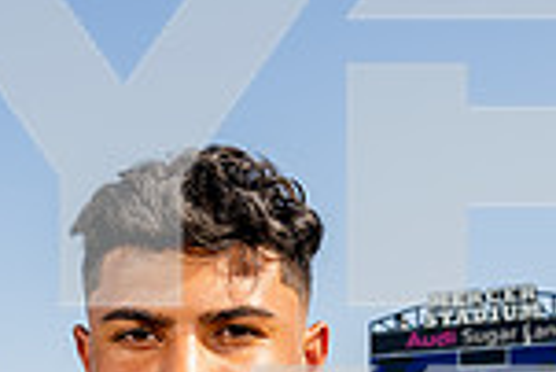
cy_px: 562
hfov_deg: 22.1
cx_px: 287
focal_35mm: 92
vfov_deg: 14.0
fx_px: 1422
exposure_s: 1/125
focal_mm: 24
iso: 50
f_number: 7.1
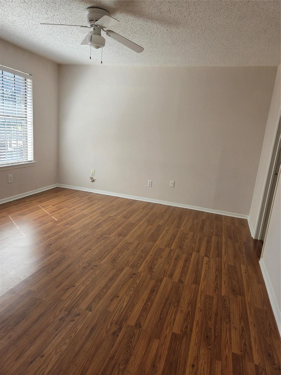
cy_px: 188
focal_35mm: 23
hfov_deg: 58.9
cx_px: 140
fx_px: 249
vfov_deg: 73.9
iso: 40
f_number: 1.8
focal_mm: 5.4
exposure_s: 1/120
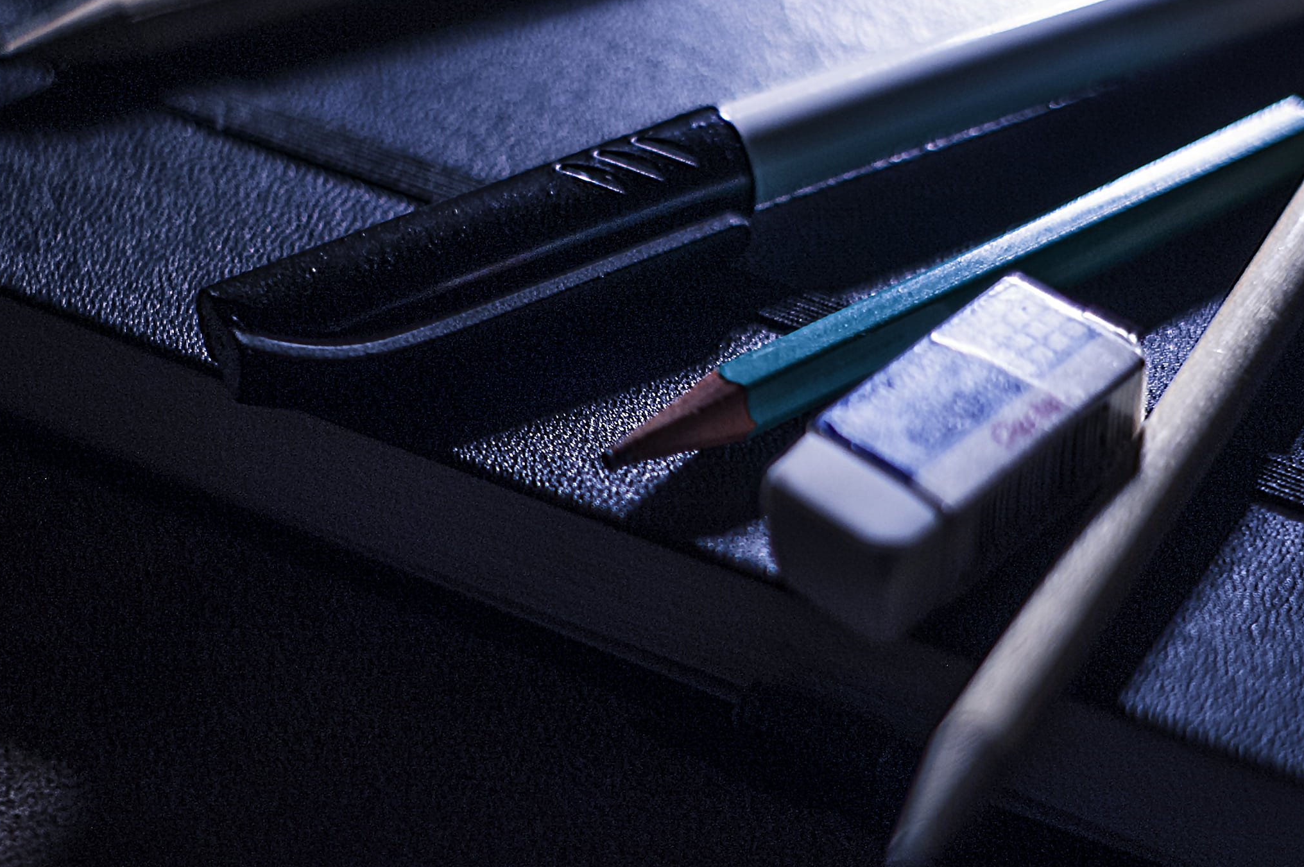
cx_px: 720
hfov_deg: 18.4
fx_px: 4017
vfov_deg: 12.3
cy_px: 424
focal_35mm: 111
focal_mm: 50
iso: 100
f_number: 1.7
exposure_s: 1/30
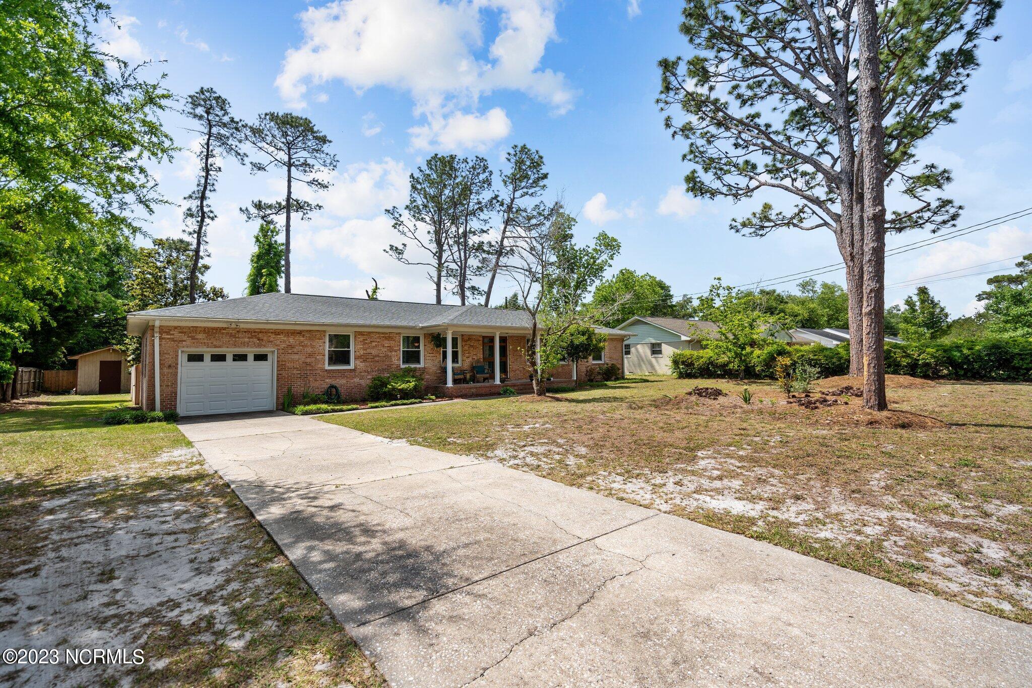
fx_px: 459
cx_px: 516
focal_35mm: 16
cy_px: 344
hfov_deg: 96.7
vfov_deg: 73.7
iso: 100
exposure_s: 1/1250
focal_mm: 16
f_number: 4
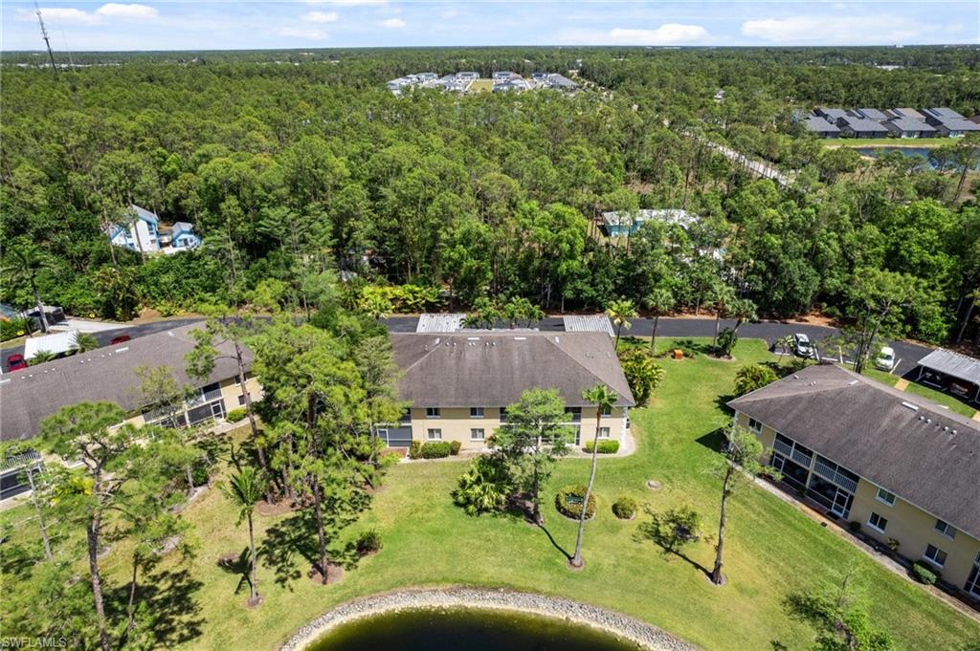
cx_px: 490
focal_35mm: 22
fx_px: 598
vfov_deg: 57.1
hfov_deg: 78.6
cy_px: 326
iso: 100
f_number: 2.8
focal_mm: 8.38
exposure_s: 1/1600
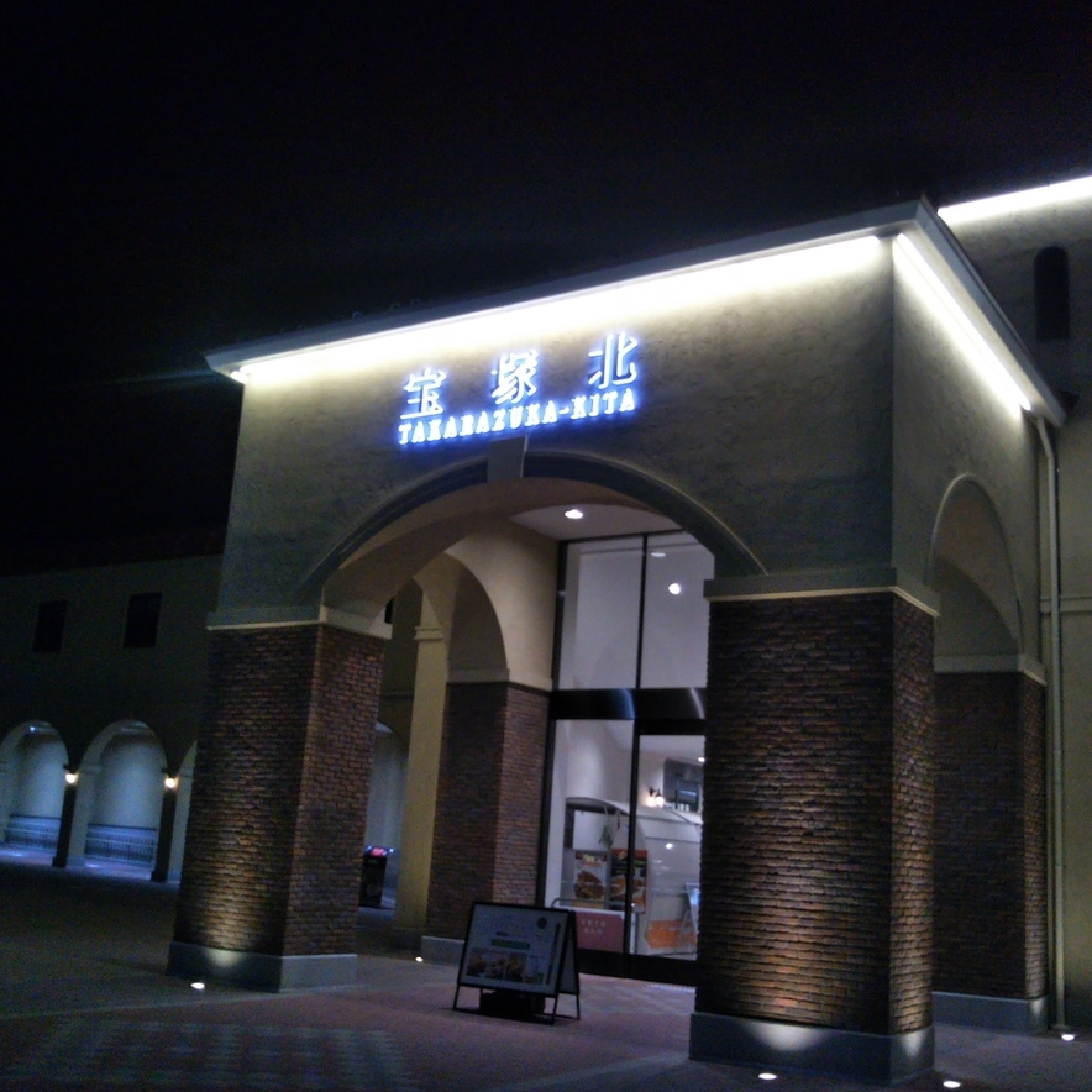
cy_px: 546
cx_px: 566
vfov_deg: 46.0
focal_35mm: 36
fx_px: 1285
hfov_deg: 46.0
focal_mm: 4
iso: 119
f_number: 2.2
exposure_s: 1/62
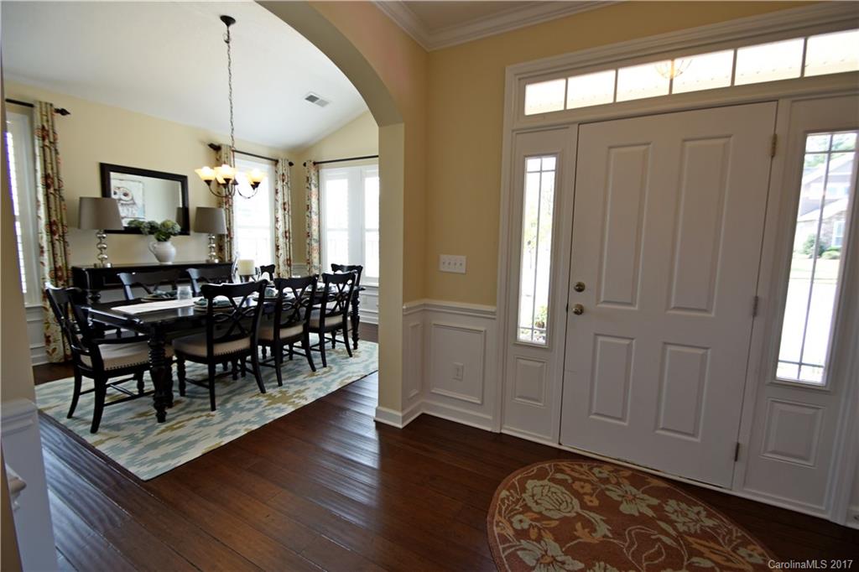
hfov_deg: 100.4
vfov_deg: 77.3
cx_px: 430
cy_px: 286
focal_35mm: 15
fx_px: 358
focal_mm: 10
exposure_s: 1/50
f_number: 3.5
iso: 100
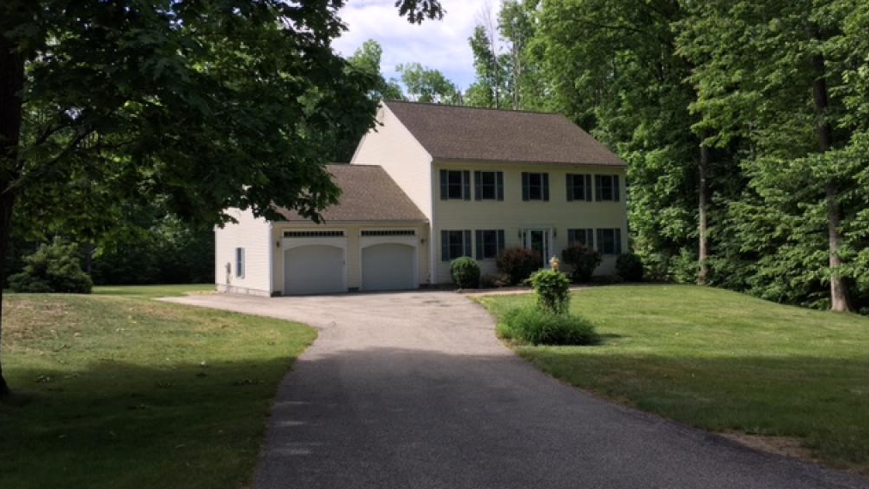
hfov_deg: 61.0
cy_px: 213
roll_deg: +1.4
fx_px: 737
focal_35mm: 32
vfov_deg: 36.6
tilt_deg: +4.4
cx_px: 435
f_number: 2.2
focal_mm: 4.15
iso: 25
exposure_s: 1/651
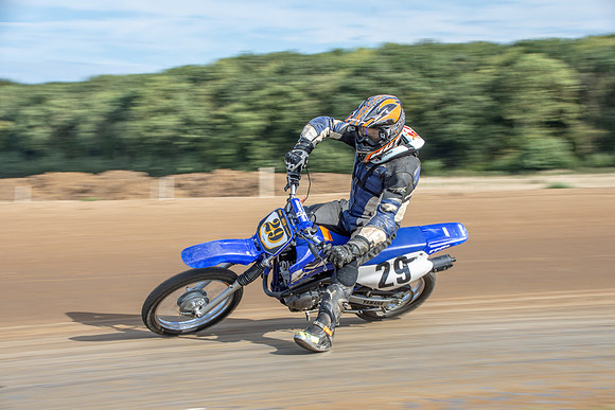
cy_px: 205
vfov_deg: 15.2
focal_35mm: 90
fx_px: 1538
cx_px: 308
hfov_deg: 22.6
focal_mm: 60
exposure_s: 1/125
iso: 125
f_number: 10
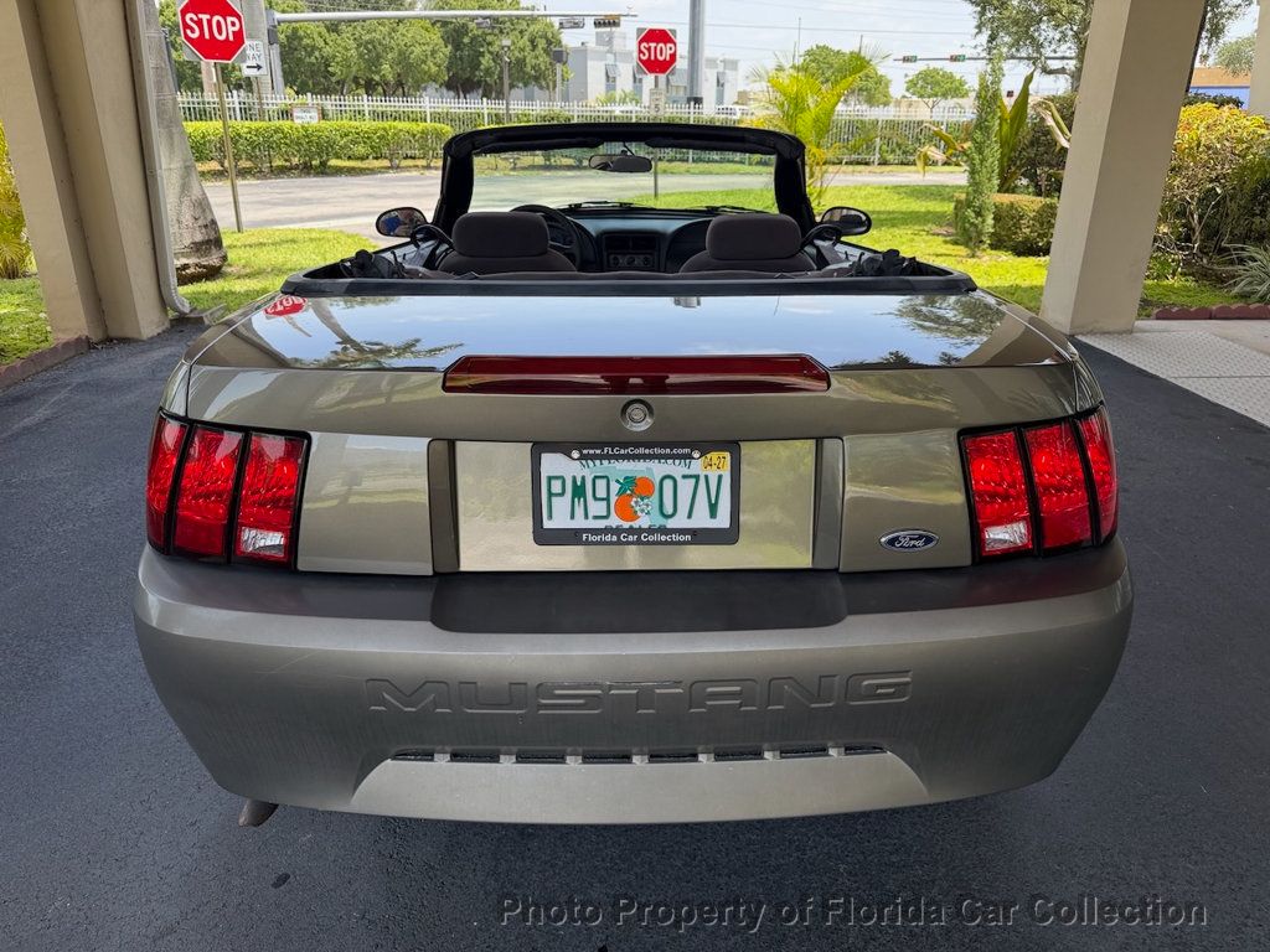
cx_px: 635
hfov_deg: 71.6
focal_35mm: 24
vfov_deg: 56.8
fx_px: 881
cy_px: 476
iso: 80
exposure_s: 1/593
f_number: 1.78
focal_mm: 6.76
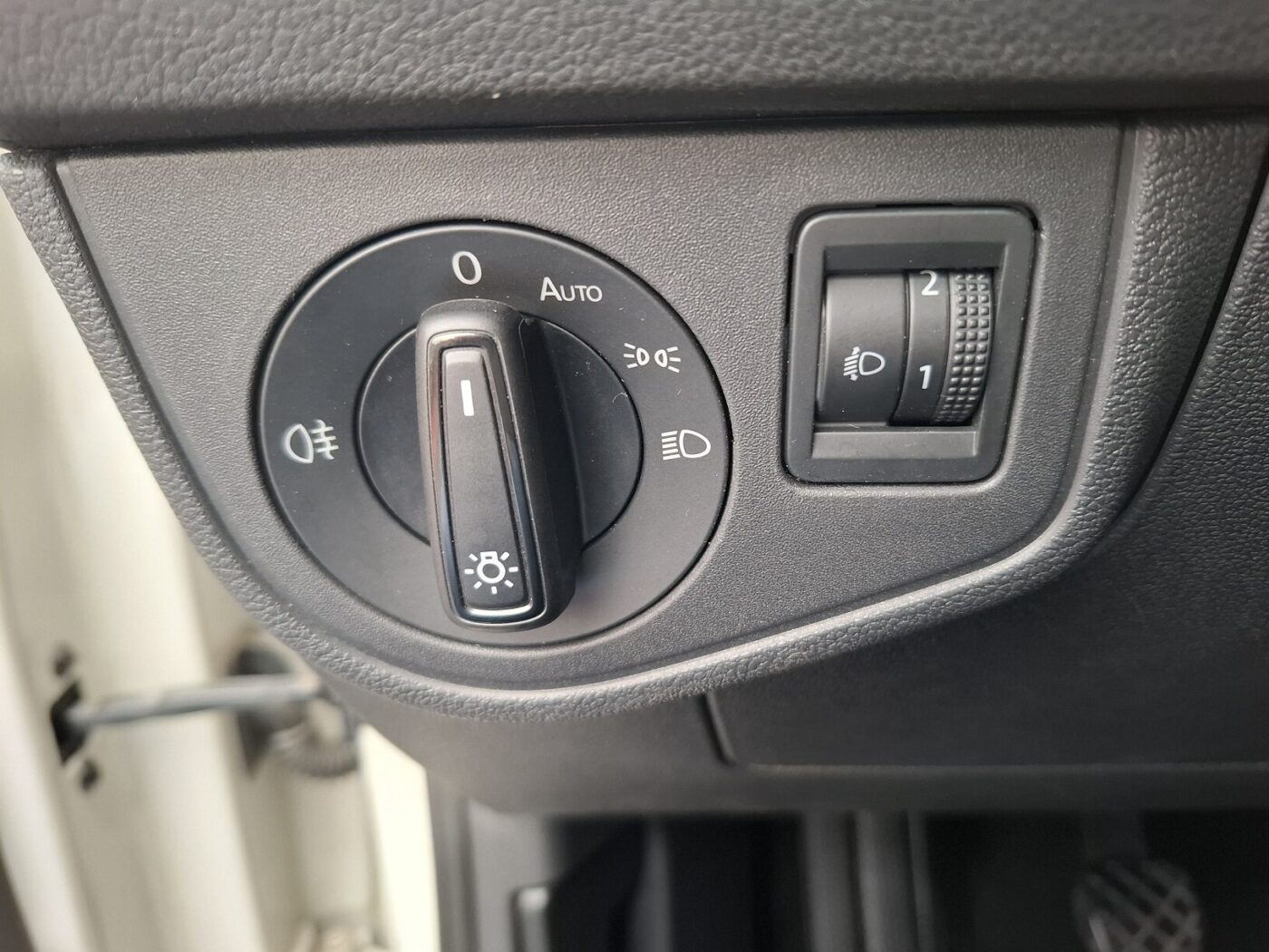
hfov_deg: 73.9
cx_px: 634
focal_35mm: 23
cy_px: 476
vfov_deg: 58.9
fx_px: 843
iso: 400
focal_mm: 5.54
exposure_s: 1/33
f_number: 1.8
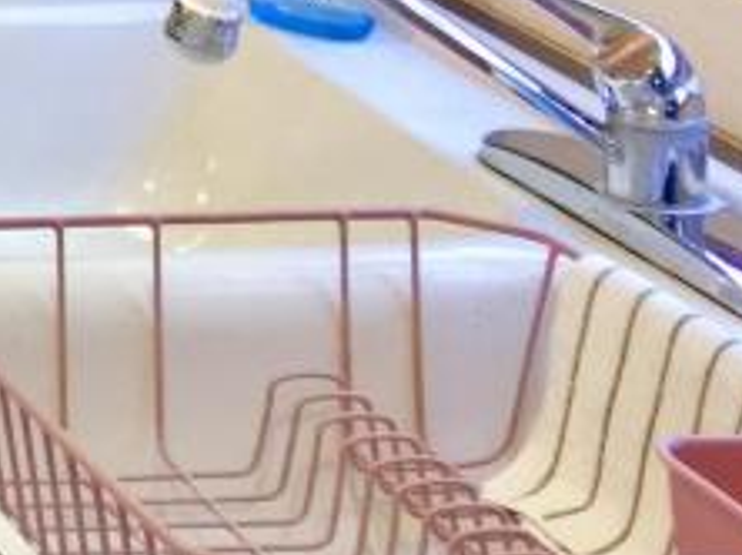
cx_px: -819
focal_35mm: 134
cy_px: -448
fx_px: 2869
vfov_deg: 10.4
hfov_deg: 12.6
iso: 100
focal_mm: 4.15
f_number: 2.2
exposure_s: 1/10
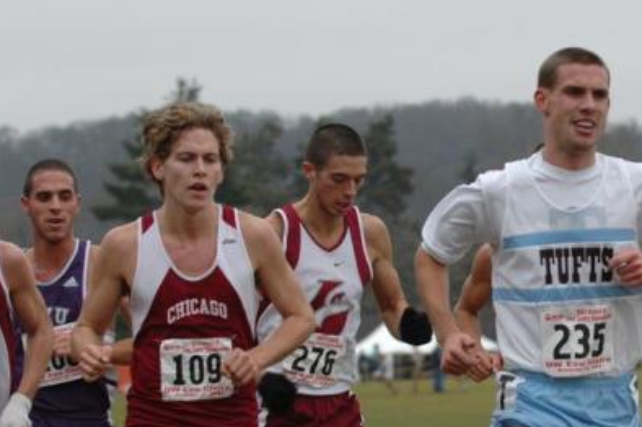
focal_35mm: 221
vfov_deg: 6.2
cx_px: 534
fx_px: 3938
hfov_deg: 9.3
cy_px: 271
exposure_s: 1/320
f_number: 4
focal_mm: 80
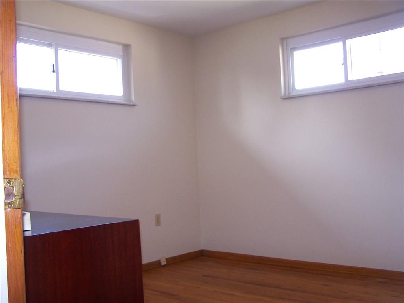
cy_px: 152
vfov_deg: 37.7
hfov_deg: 49.0
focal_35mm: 38
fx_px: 443
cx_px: 202
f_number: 2.8
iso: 140
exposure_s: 1/60
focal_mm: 6.3
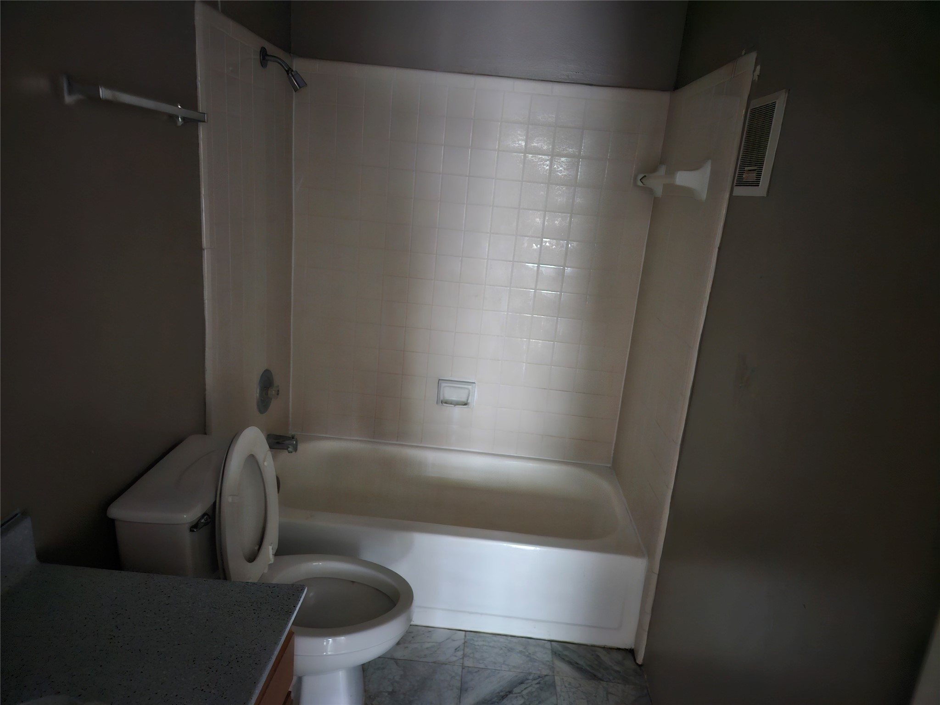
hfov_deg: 73.9
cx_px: 470
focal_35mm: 23
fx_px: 625
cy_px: 352
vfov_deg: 58.9
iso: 1600
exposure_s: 1/11
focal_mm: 5.4
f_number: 1.8
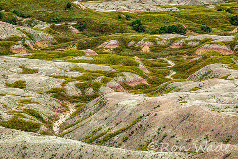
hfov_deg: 16.1
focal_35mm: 127
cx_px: 119
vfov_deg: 10.8
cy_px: 80
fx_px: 840
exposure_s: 1/250
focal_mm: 46.41
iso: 1250
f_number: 10
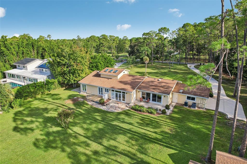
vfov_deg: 57.2
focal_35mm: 22
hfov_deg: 78.6
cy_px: 82
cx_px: 124
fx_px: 151
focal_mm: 8.4
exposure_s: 1/1250
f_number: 2.8
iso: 100
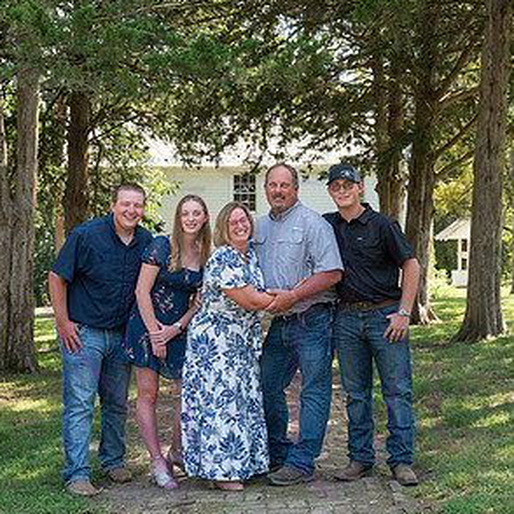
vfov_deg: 26.5
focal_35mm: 65
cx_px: 255
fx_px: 1092
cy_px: 294
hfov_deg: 26.5
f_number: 8
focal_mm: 50
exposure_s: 1/320
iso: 800
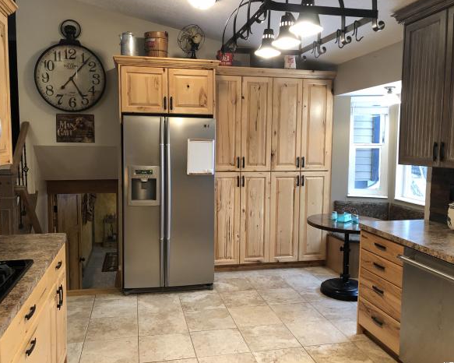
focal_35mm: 30
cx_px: 220
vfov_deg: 48.5
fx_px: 403
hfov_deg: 58.8
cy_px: 181
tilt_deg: -3.9
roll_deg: -0.8
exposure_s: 1/17
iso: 40
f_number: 1.8
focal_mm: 4
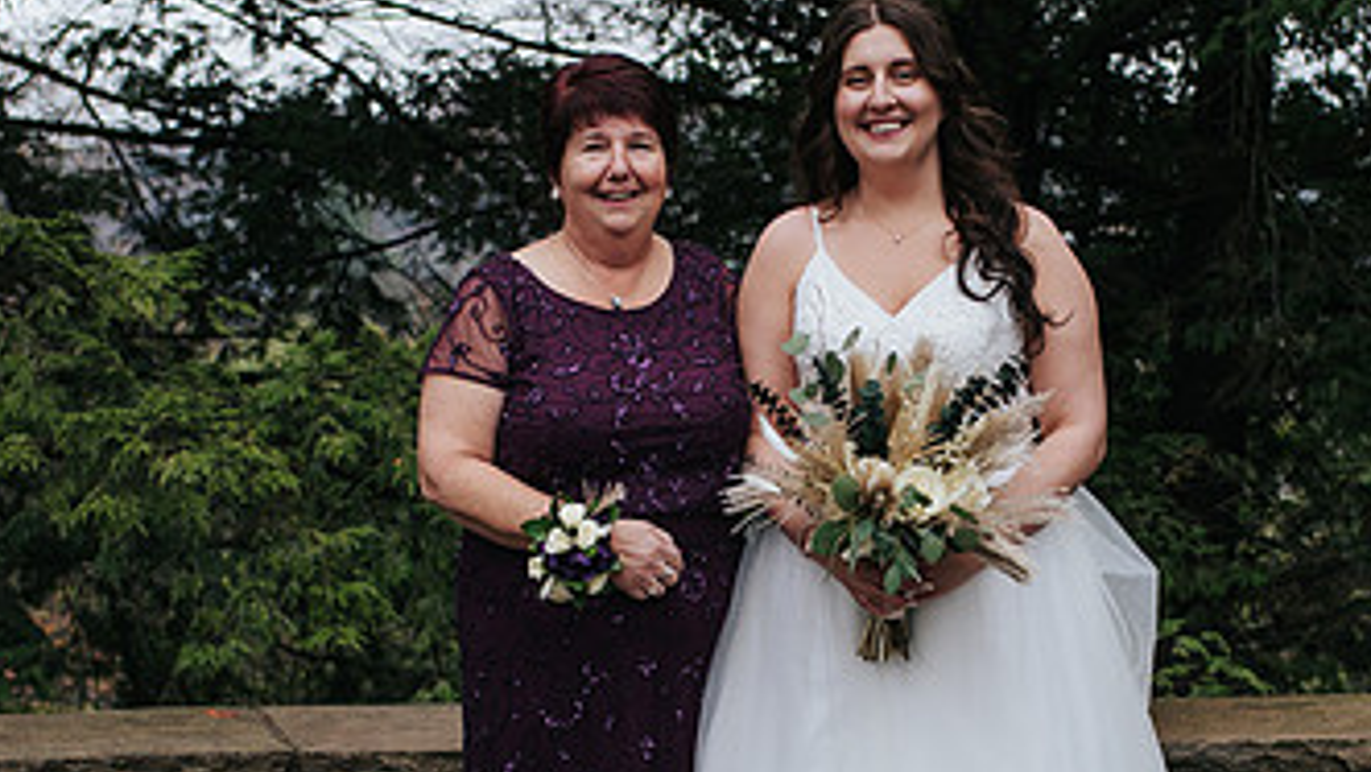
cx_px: 772
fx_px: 3055
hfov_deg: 25.3
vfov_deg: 14.3
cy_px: 653
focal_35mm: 84
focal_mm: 35
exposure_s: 1/400
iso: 800
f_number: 3.2
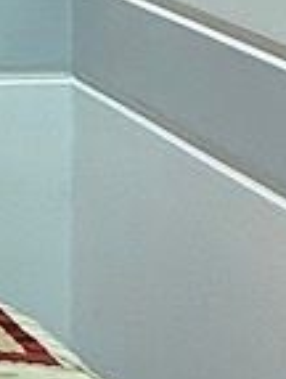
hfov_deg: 9.7
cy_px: -310
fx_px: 1097
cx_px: -659
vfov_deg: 16.3
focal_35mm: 100
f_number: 2.2
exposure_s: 1/50
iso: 200
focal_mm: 2.22
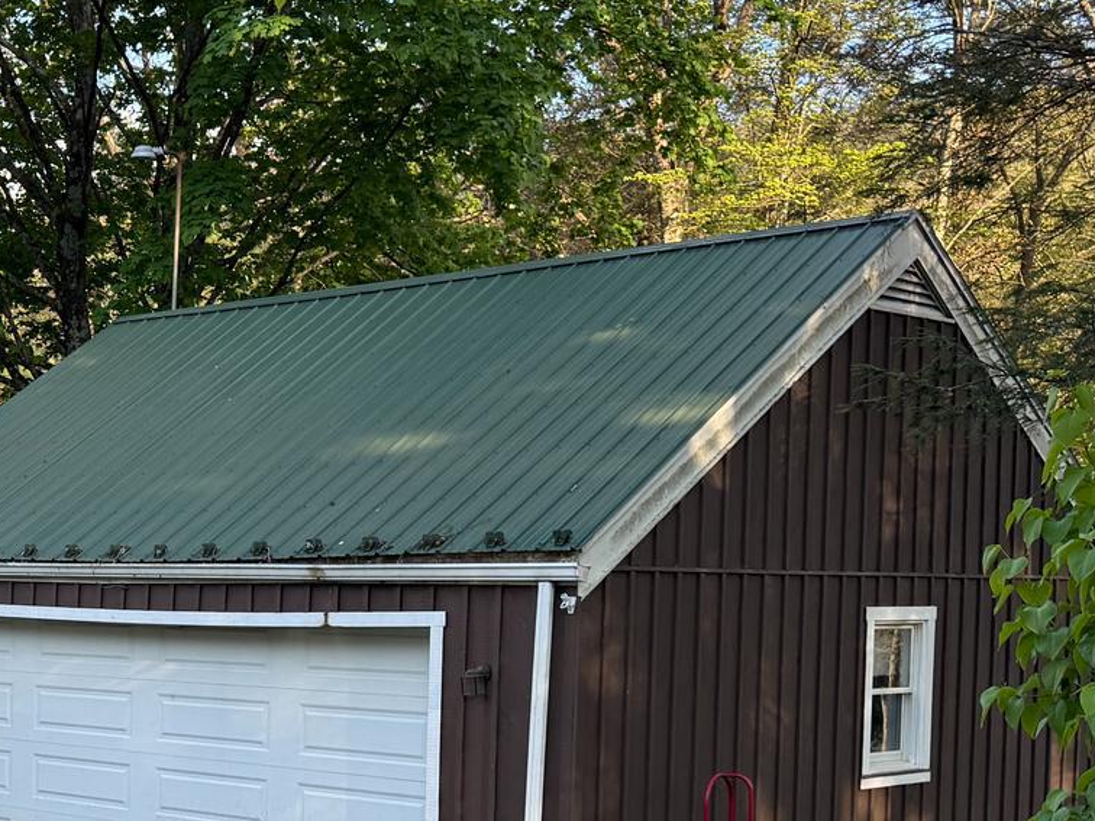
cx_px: -113
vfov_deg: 22.3
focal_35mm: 65
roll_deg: -0.9
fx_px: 2056
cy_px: 660
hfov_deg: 27.3
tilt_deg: -2.1
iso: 100
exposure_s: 1/858
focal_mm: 6.76
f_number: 1.78
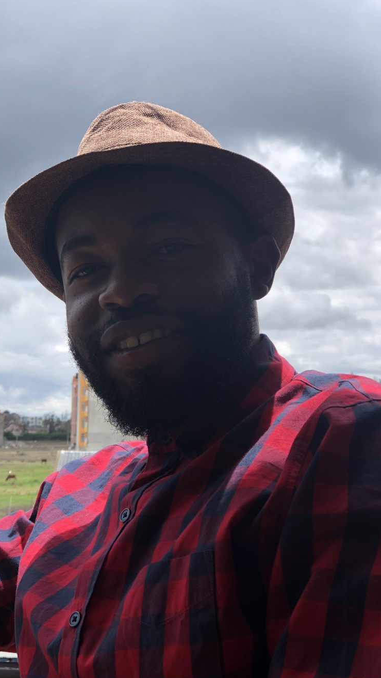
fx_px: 1132
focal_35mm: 63
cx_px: 128
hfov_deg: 19.1
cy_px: 342
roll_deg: -1.3
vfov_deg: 33.3
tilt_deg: +4.9
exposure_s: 1/585
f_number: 2.8
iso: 20
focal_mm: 6.6
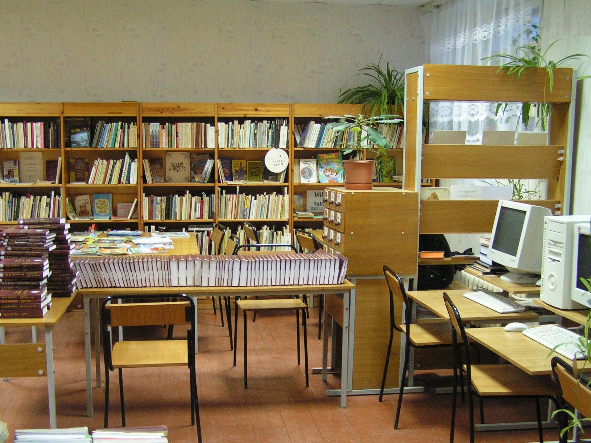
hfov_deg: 49.0
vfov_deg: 37.7
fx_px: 649
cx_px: 296
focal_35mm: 38
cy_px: 222
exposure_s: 1/10
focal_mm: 6.3
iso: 200
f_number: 2.8
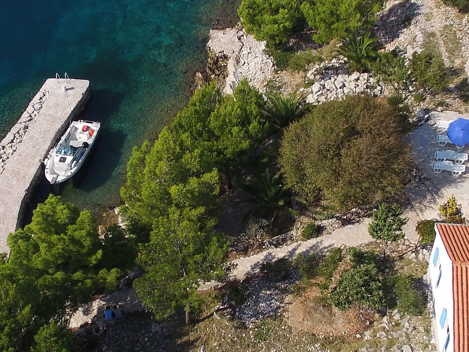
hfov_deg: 34.9
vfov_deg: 26.5
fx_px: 745
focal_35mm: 55
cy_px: 200
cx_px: 229
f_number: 2.8
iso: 100
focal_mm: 3.61
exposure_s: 1/1111
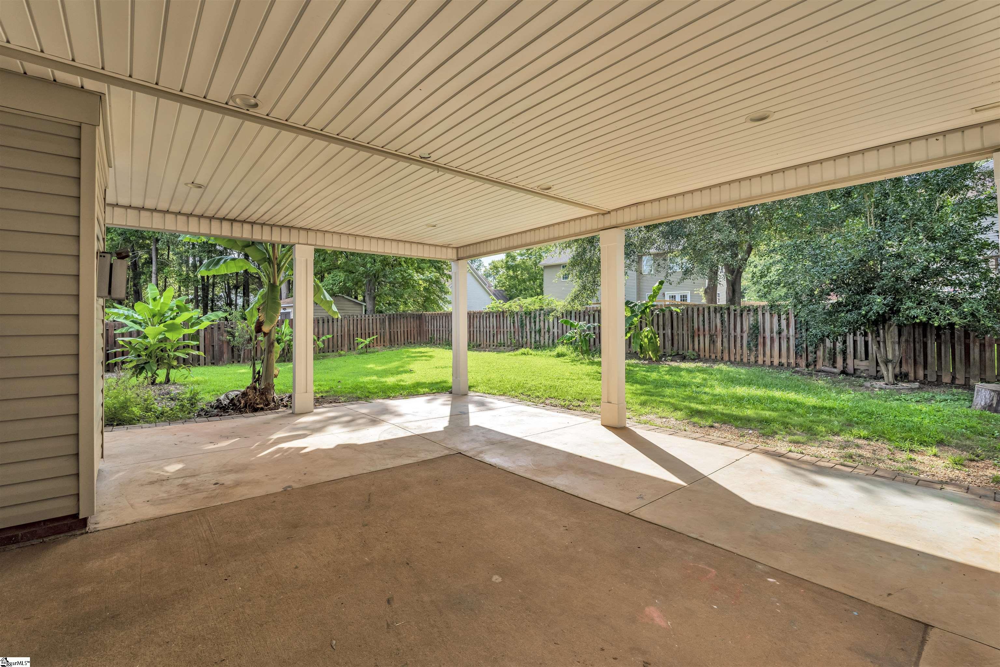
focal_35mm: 16
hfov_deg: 96.7
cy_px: 334
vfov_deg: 73.7
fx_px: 444
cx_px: 500
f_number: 9
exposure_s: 1/160
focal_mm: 16
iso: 250
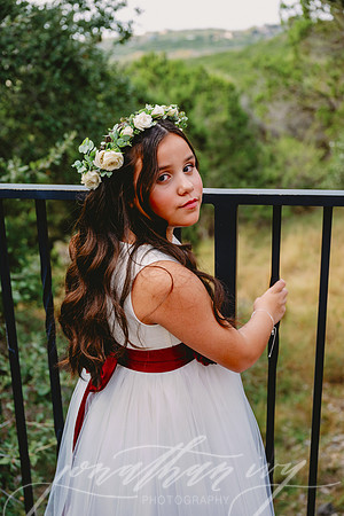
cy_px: 258
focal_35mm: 46
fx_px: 659
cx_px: 172
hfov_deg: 29.2
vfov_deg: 42.7
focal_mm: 46
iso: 100
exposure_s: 1/320
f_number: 3.5
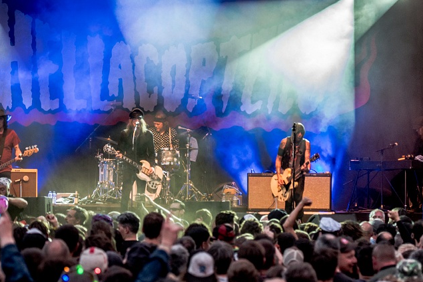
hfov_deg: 13.4
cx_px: 209
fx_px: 1798
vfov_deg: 9.0
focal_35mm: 153
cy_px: 138
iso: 1600
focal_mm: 90
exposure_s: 1/80
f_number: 2.8
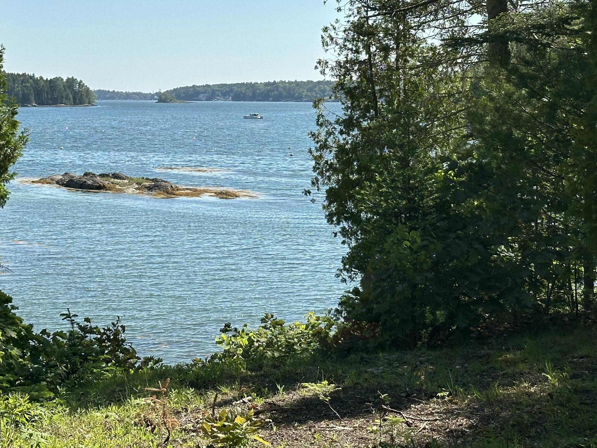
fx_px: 1328
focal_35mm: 77
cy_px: 144
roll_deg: +0.2
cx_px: 268
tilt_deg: -2.6
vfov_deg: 19.1
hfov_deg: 25.3
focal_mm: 6.86
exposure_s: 1/4566
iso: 64
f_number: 1.78
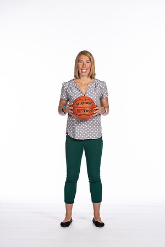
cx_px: 82
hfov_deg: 13.0
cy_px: 124
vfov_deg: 19.5
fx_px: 722
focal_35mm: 105
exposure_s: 1/100
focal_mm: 70
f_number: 5.6
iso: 100
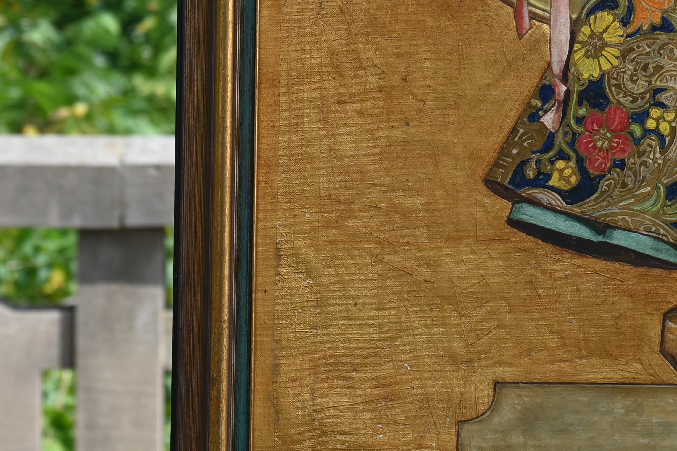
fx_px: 3460
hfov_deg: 11.0
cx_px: 804
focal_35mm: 184
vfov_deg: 7.4
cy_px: -64
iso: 100
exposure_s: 1/320
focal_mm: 51
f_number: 6.3
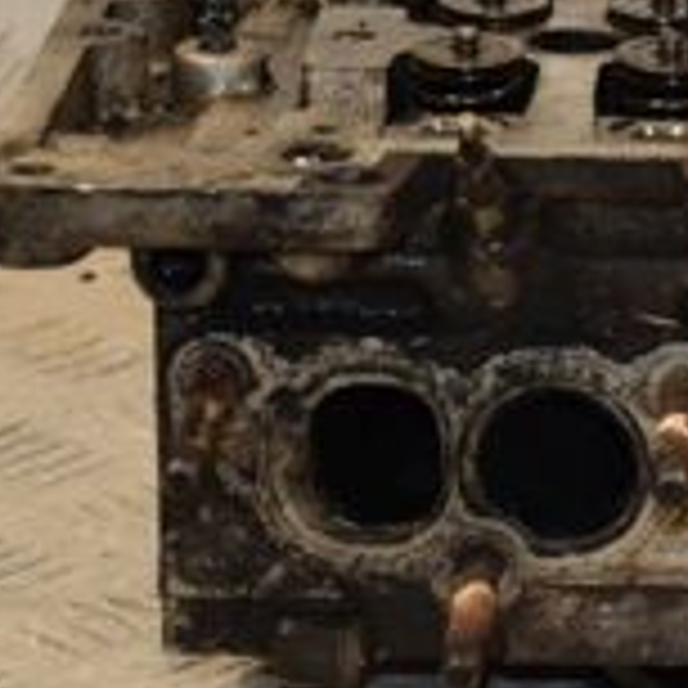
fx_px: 5734
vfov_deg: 6.9
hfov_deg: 6.7
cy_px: 364
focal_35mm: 255
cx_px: 1115
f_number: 4.8
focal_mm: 48
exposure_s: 1/160
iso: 800
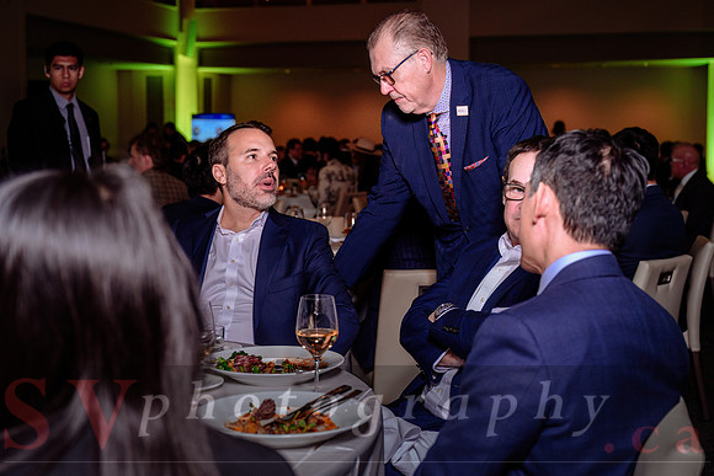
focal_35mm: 50
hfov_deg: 39.3
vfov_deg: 26.8
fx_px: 998
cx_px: 399
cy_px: 210
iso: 1000
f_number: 3.5
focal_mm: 45
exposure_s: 1/125
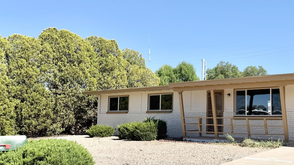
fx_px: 320
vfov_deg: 29.0
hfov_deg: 47.3
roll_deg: -0.4
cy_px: 84
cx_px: 225
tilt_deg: +5.1
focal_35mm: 41
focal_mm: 6.76
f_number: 1.78
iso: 80
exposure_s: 1/5814
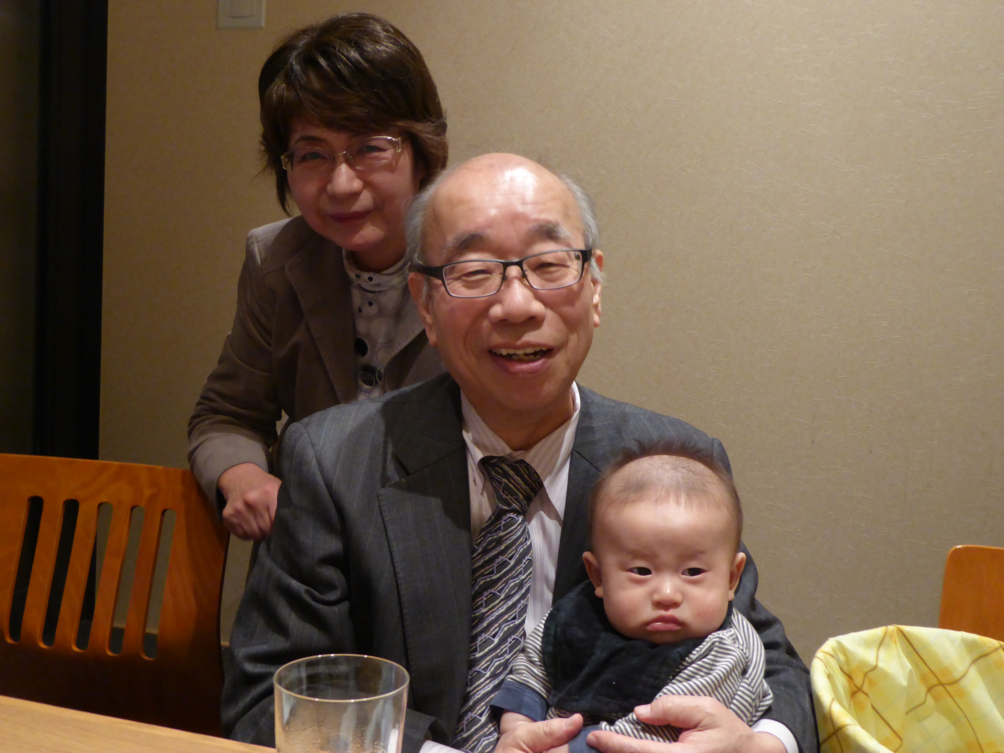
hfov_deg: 46.8
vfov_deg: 36.0
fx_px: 1160
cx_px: 502
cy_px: 376
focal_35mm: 40
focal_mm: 7.2
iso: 500
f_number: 3.8
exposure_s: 1/4
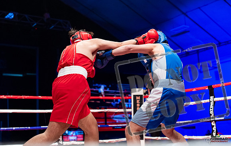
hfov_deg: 34.8
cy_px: 64
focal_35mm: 58
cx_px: 122
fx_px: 369
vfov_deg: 22.4
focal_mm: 50
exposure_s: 1/1000
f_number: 2.8
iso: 4000
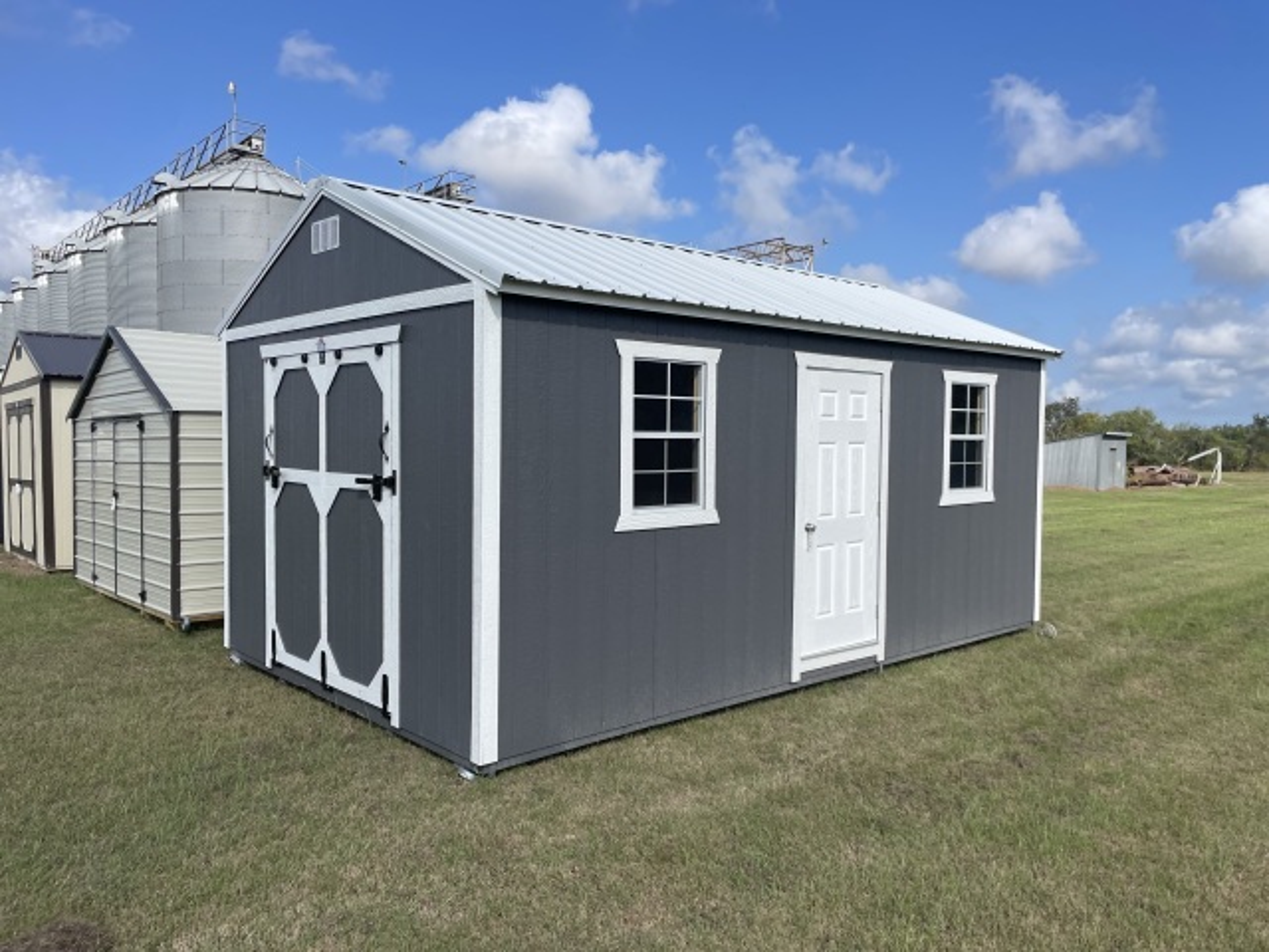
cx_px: 634
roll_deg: -1.1
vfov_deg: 53.1
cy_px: 476
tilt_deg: -1.9
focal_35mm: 26
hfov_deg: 67.3
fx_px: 953
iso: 32
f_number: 1.6
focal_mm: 4.2
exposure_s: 1/4464
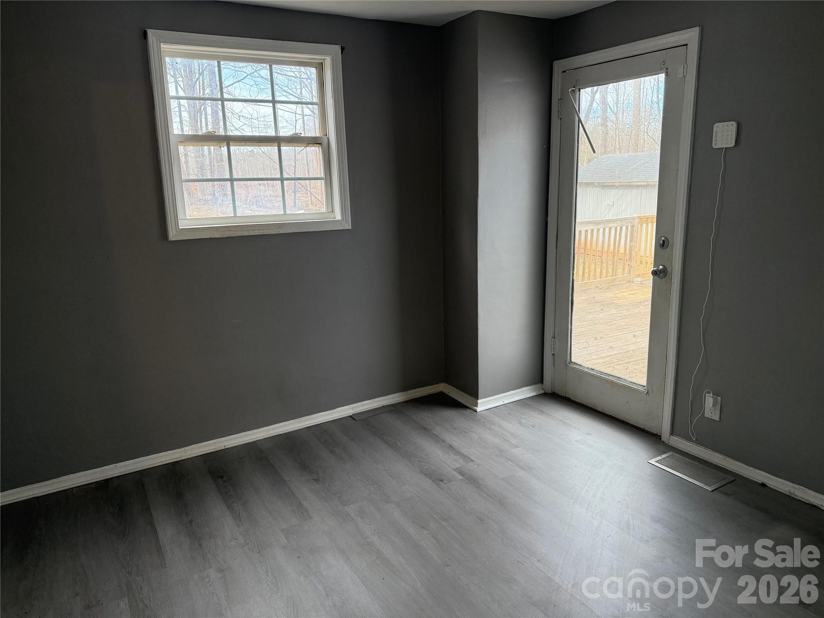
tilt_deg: -12.4
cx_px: 412
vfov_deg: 56.8
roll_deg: +1.0
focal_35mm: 24
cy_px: 309
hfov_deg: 71.6
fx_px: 571
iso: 160
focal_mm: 6.76
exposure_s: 1/229
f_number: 1.78
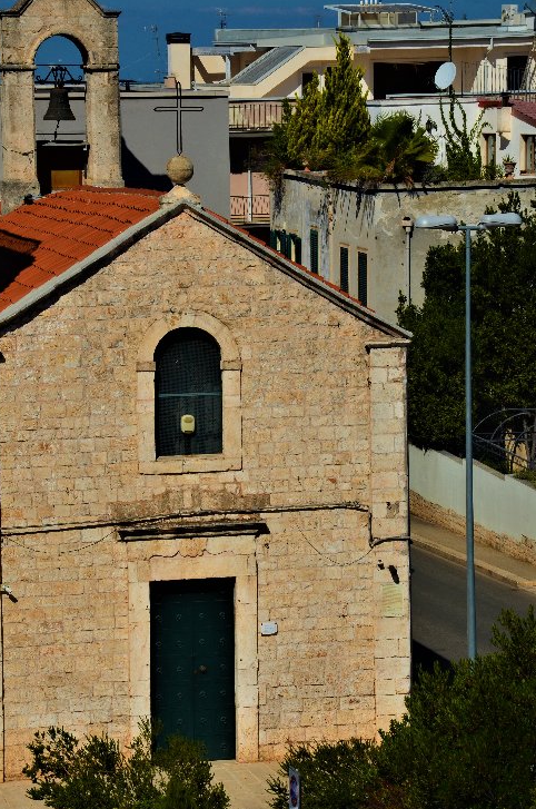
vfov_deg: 15.6
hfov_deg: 10.3
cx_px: 245
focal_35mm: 132
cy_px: 389
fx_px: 2959
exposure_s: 1/500
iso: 320
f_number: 11
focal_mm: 80
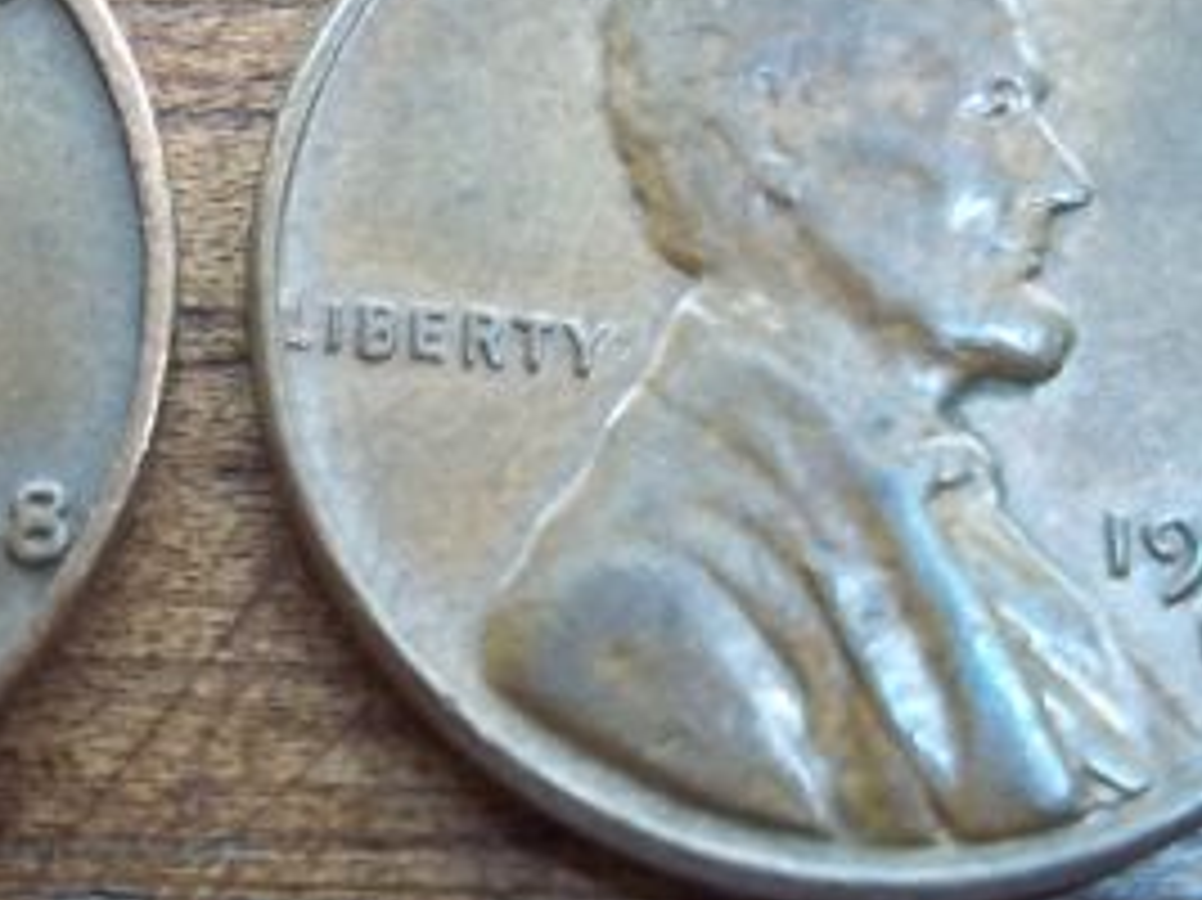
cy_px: 328
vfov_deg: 18.2
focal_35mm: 81
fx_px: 2811
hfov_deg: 23.6
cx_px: 180
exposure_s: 1/30
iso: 80
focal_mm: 6.5
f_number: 3.1
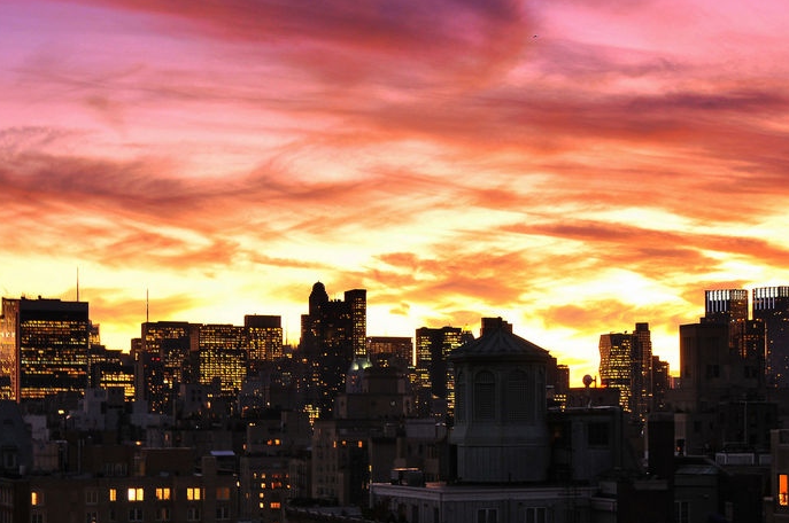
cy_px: 285
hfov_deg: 36.2
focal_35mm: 55
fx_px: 1204
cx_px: 456
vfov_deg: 24.5
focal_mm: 28
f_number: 4.5
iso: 400
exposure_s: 1/6
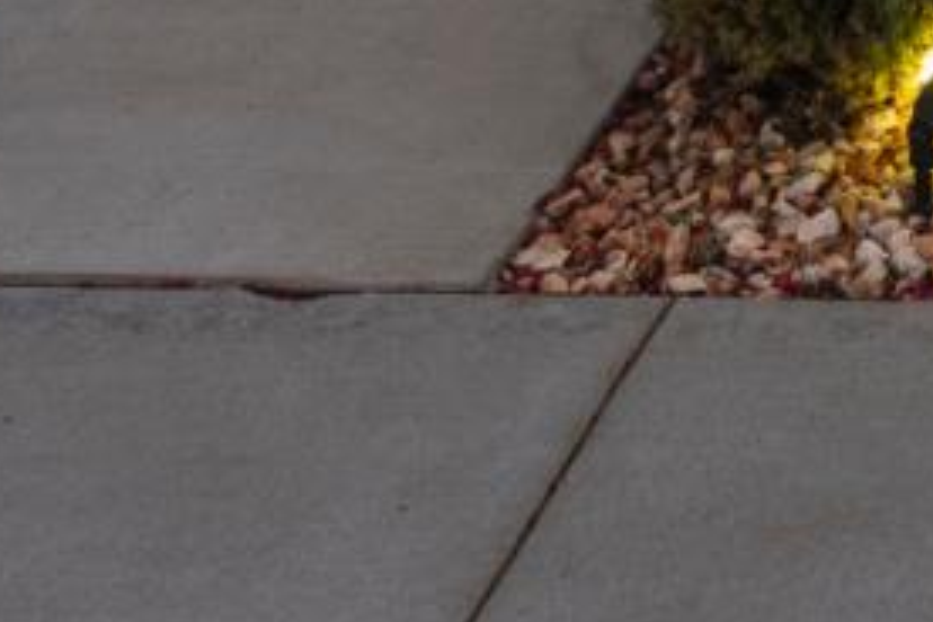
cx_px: 1295
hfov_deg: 20.8
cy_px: -815
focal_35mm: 87
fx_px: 2255
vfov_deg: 12.6
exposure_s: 1/2.5
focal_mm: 16
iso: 400
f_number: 8
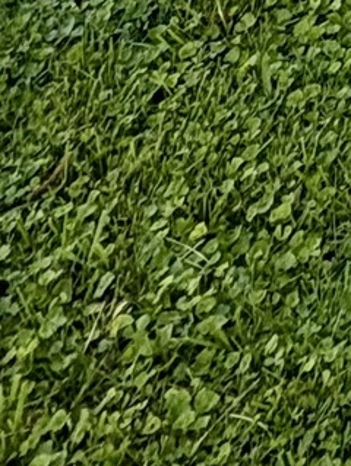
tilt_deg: +0.8
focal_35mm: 101
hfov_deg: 10.7
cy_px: -878
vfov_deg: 11.8
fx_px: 1363
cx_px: 1011
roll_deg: +0.8
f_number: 2.2
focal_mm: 2.22
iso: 64
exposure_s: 1/159
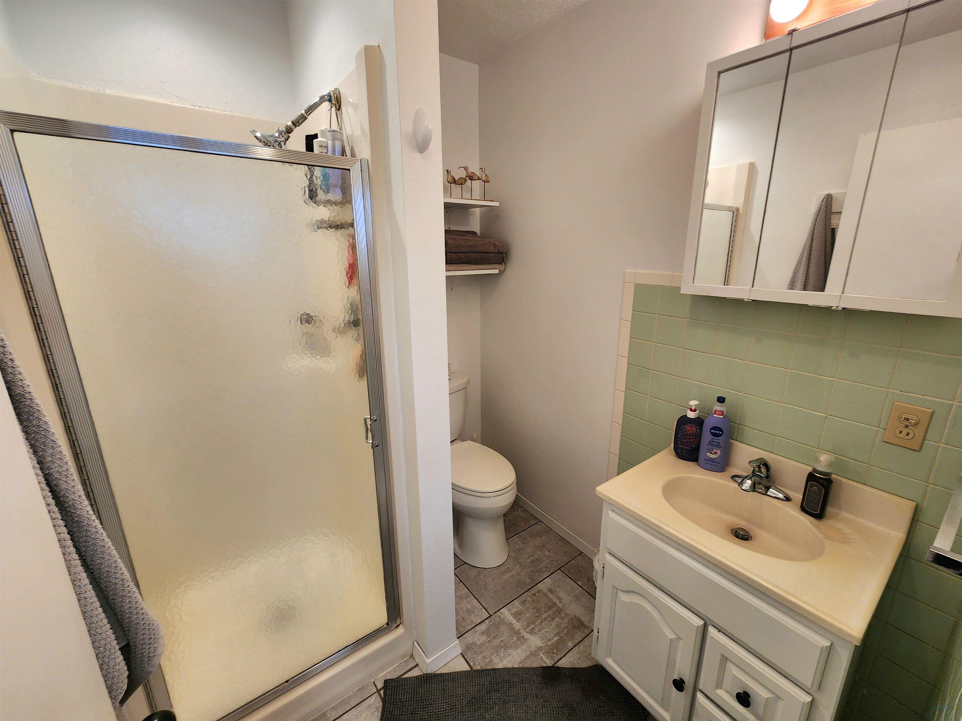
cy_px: 360
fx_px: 361
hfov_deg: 106.2
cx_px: 481
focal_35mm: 13
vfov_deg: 89.9
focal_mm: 2.2
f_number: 2.2
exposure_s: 1/60.2
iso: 100
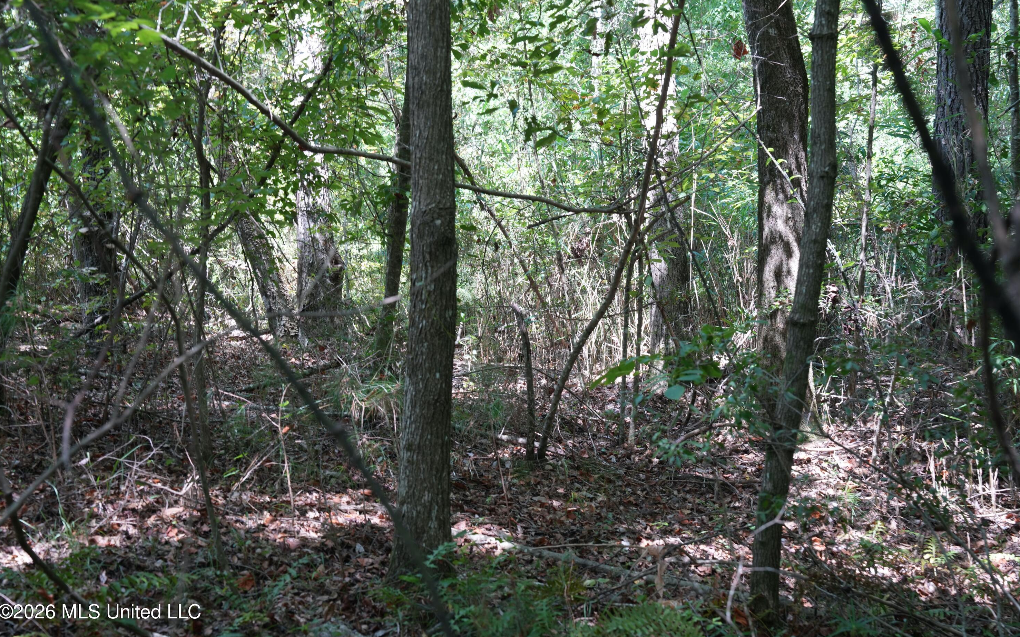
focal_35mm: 60
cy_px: 298
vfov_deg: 21.6
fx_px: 1668
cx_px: 514
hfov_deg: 34.0
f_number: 5.6
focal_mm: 58
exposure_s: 1/40
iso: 250
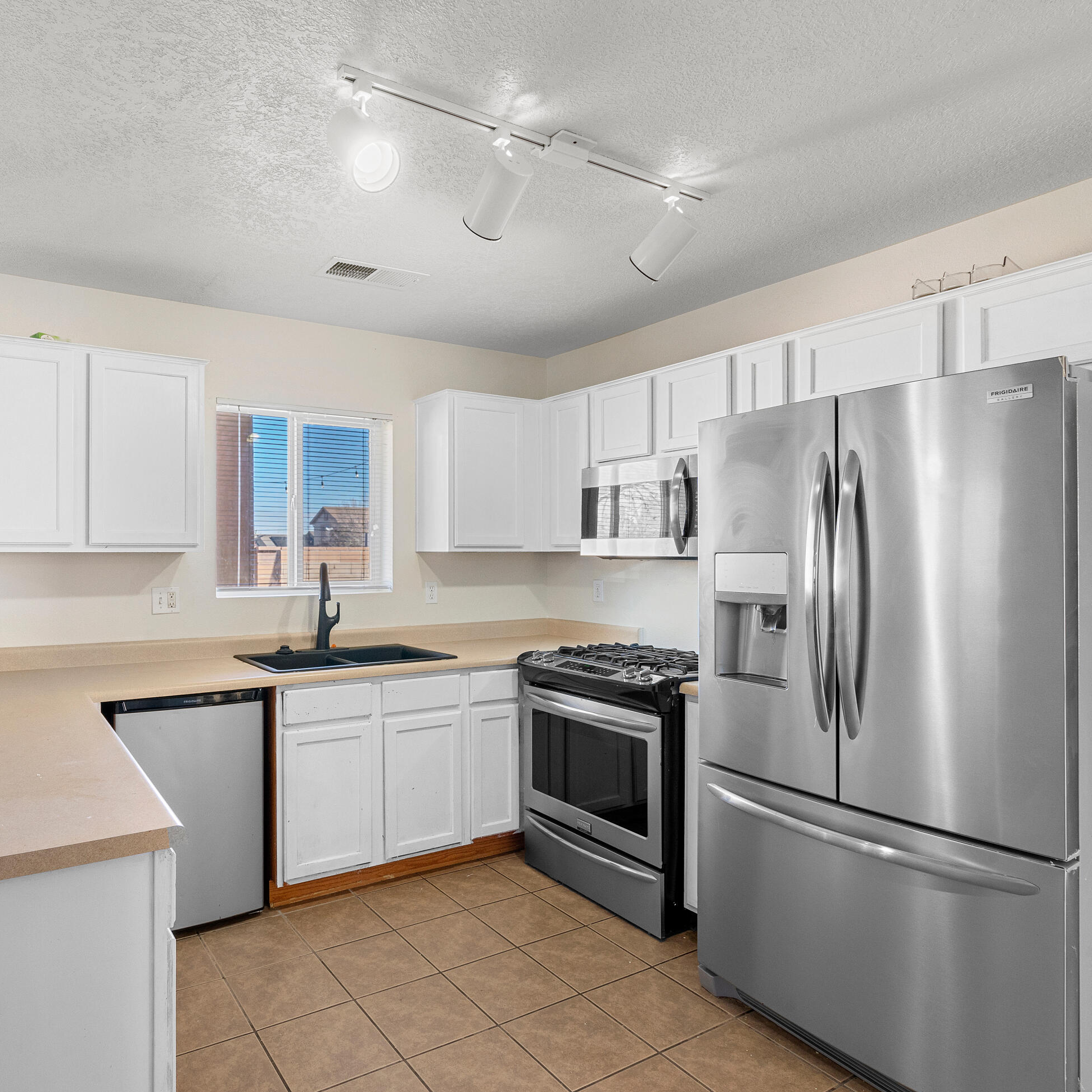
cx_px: 401
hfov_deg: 70.8
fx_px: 749
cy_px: 542
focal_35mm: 21
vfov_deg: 72.1
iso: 400
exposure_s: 1
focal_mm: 16
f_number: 13
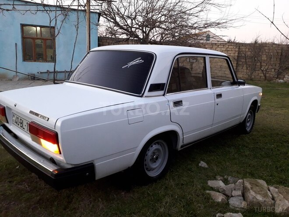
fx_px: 225
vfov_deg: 51.4
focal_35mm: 27
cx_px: 144
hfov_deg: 65.3
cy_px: 108
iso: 200
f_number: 1.9
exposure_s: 1/50
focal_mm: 3.6
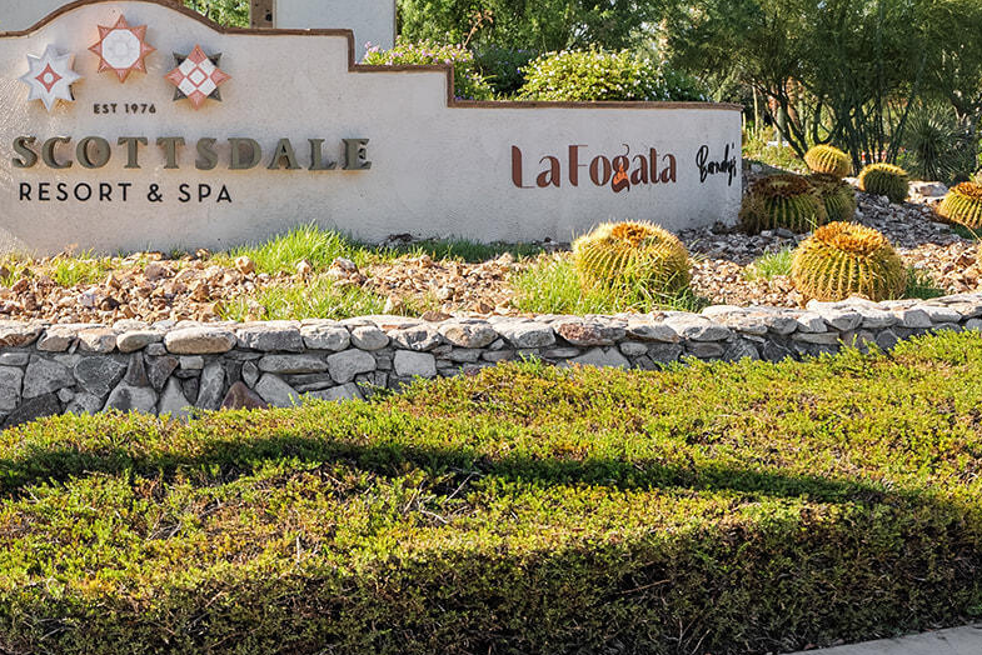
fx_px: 1446
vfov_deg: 25.0
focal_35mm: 53
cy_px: 116
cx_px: 208
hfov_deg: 36.3
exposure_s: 1/100
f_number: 8
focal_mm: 26
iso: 100
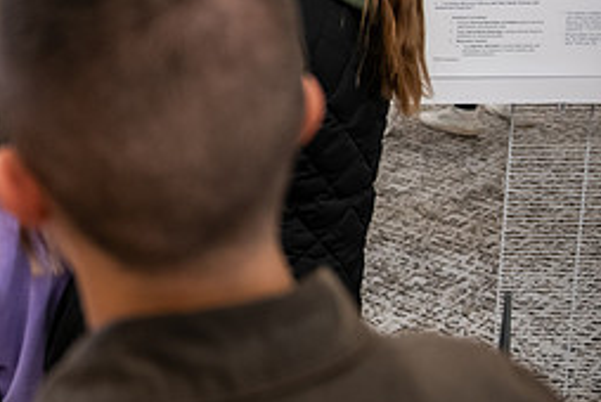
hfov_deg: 26.2
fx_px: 1220
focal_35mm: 73
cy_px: 20
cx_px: 2
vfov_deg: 18.3
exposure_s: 1/160
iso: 2000
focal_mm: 32
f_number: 3.2
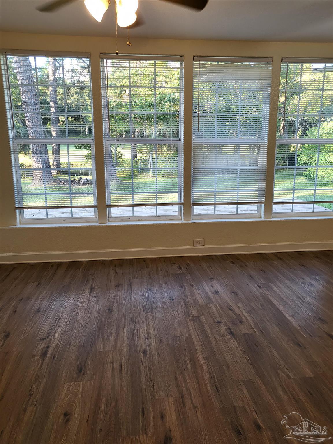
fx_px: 333
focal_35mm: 26
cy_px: 222
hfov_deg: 53.1
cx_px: 166
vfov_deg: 67.3
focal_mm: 4.25
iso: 64
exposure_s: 1/120
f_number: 1.8
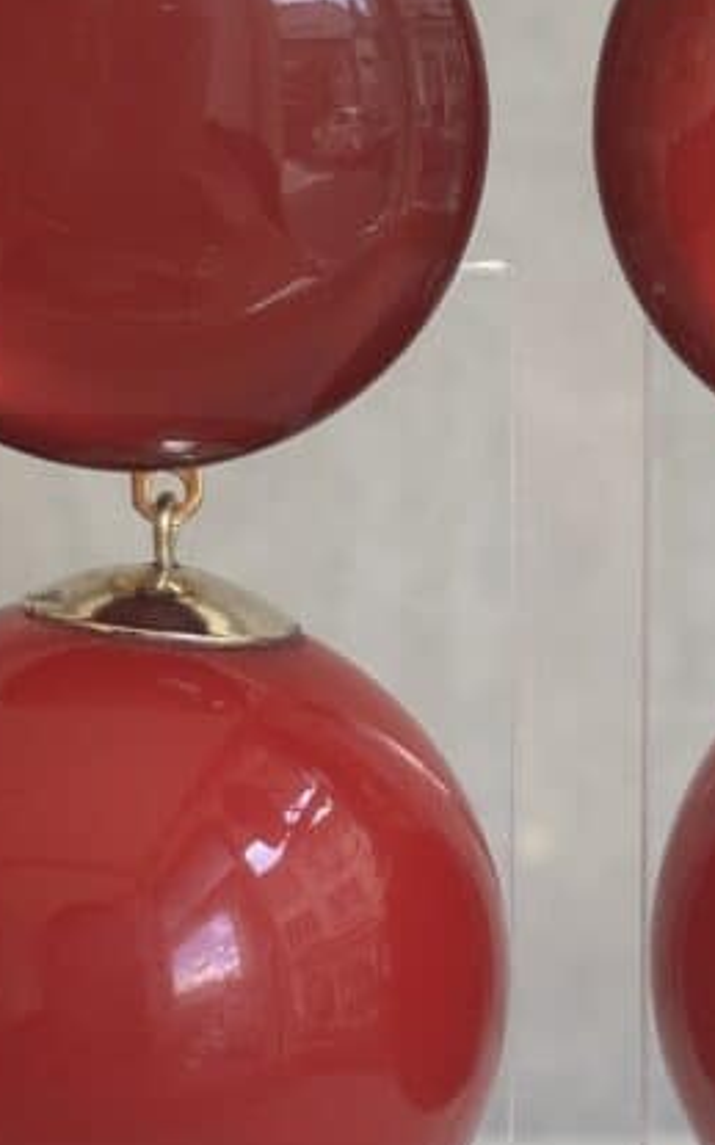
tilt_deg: -9.3
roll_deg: -0.1
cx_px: 533
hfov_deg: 9.6
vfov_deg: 15.4
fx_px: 4245
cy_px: 546
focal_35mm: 136
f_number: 1.6
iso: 32
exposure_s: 1/223
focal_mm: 5.96
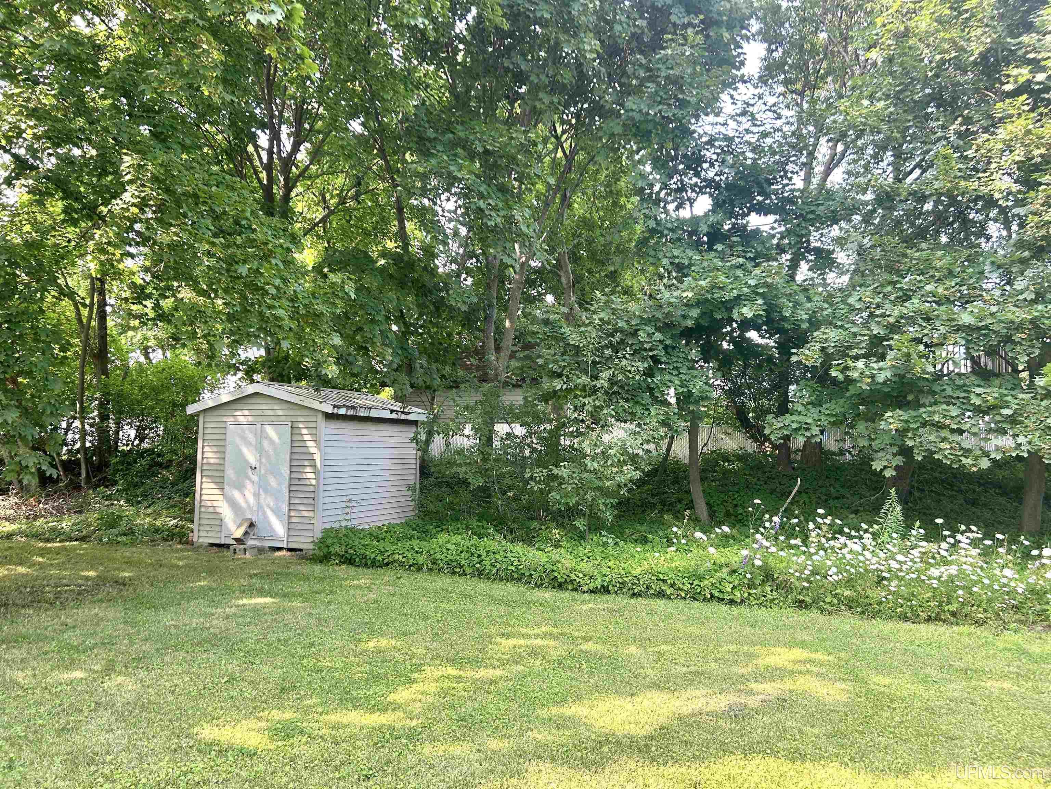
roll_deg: -0.6
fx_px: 789
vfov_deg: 53.1
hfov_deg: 67.3
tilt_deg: +4.9
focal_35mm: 26
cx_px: 526
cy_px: 394
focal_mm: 5.7
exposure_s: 1/327
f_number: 1.5
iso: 50
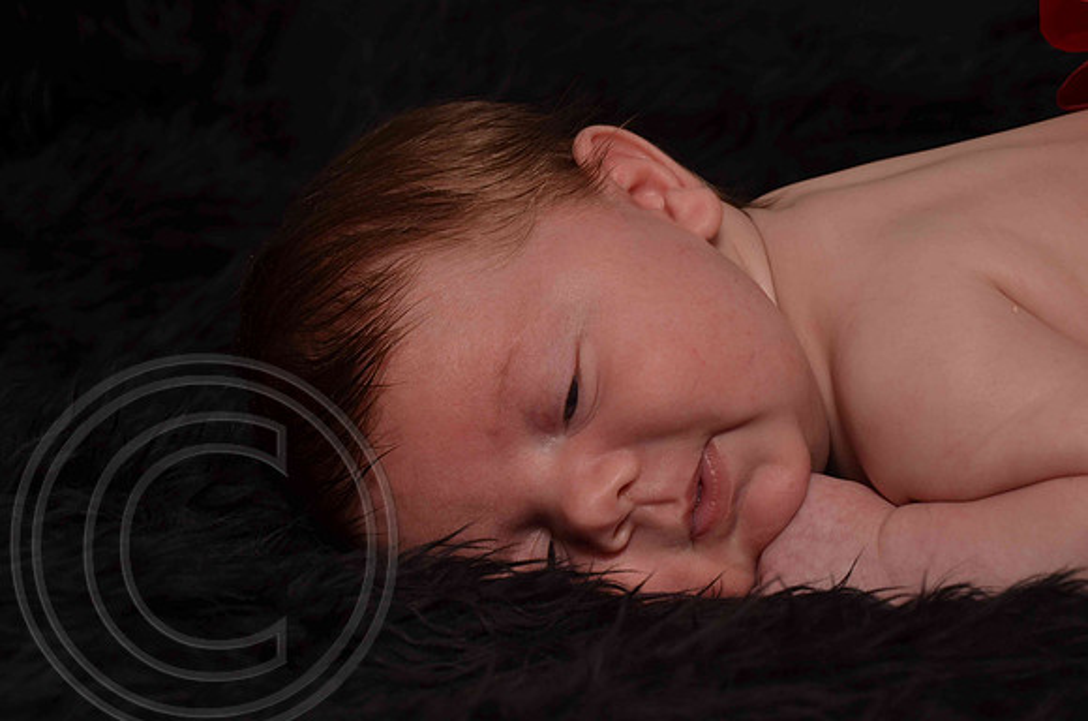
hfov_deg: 20.7
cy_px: 360
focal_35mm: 99
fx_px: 2985
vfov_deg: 13.8
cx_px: 544
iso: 200
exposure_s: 1/60
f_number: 9
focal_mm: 66
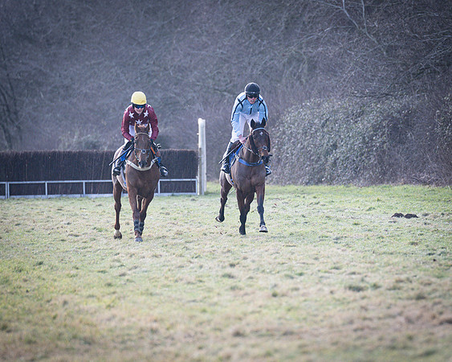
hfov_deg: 4.2
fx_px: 6182
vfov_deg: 3.3
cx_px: 300
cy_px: 179
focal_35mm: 462
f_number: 3.2
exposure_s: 1/1600
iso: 400
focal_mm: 200
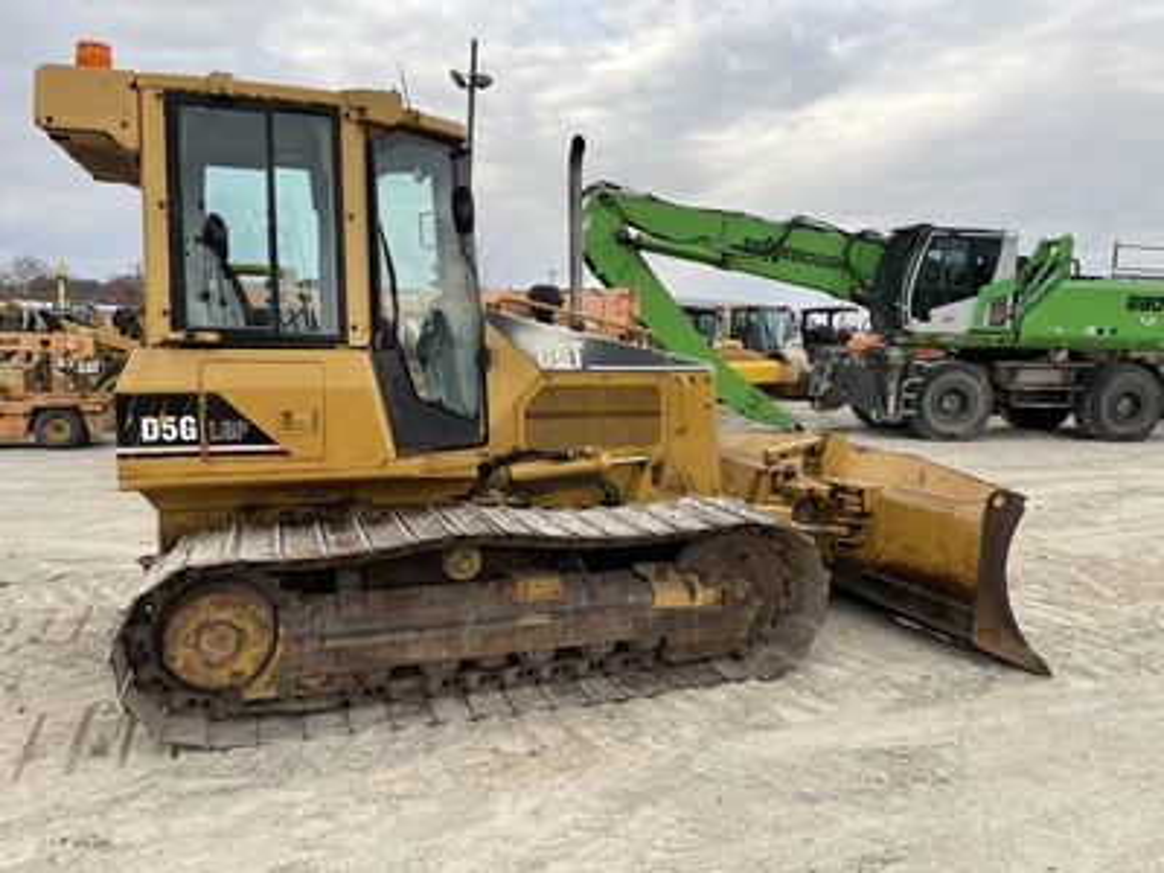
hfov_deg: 67.3
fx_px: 874
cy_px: 436
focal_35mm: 26
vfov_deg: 53.1
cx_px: 582
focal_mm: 5.1
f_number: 1.6
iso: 50
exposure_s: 1/592
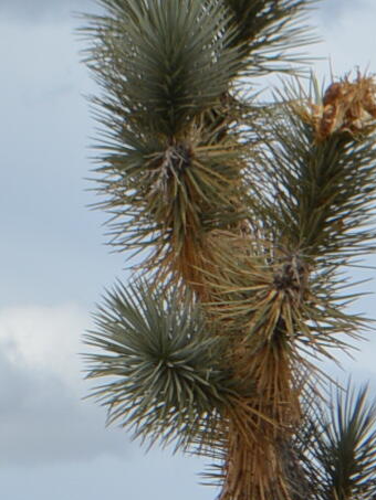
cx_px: -116
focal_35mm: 524
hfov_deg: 2.8
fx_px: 7588
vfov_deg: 3.8
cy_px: 680
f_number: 9
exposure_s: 1/320
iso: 100
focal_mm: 55
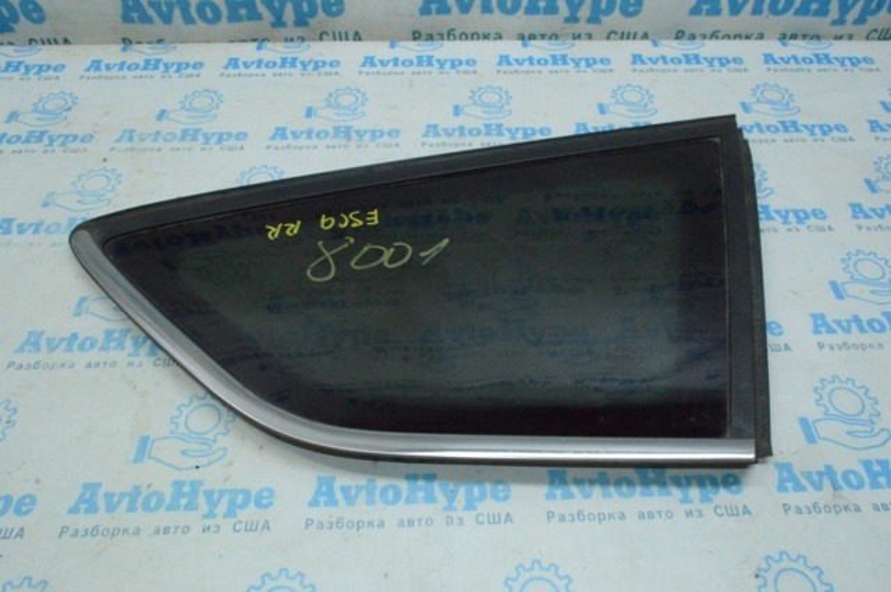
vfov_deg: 47.8
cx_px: 446
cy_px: 296
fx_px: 667
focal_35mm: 27
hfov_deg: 67.4
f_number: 22
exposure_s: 1/60
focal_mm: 18
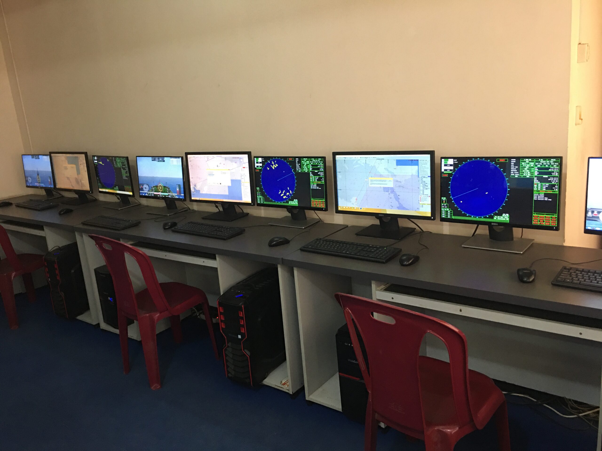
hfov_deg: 61.7
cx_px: 301
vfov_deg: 48.2
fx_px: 504
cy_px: 226
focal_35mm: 29
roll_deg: +5.5
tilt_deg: -13.4
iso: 80
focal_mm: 4.15
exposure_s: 1/10
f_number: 2.2
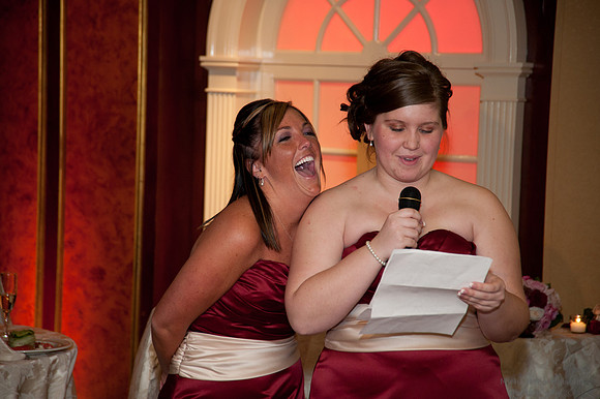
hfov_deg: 17.1
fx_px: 1999
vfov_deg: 11.4
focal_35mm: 120
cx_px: 300
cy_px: 200
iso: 1250
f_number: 5.6
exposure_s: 1/60
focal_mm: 120
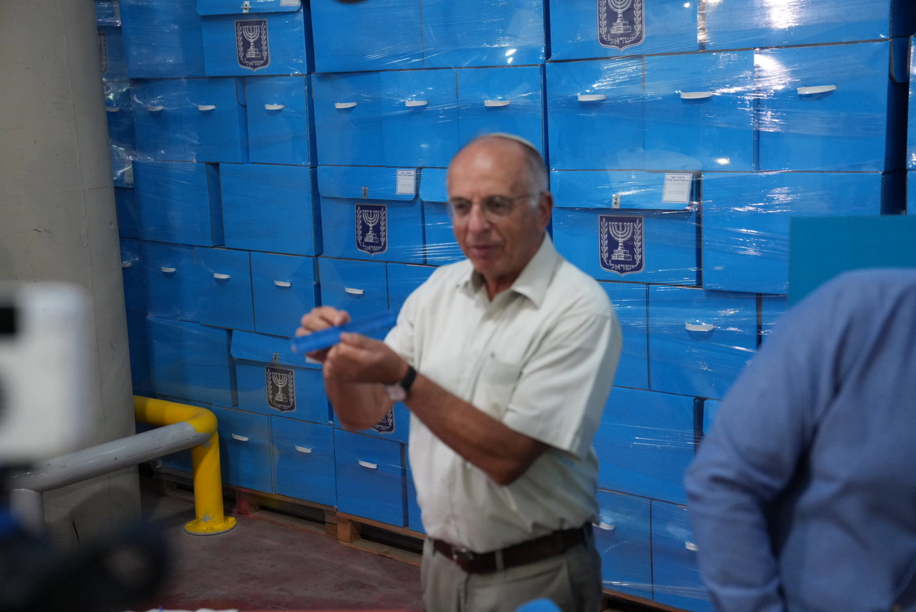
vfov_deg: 27.0
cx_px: 458
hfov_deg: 39.6
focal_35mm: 50
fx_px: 1273
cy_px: 306
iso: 2500
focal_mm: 50
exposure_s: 1/160
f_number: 3.2
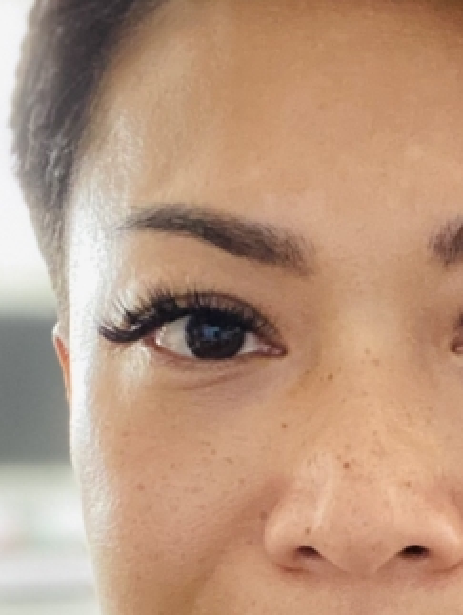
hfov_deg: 15.4
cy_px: 680
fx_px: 1691
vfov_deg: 19.7
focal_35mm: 95
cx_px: 412
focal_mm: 2.71
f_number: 2.2
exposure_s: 1/40
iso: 320
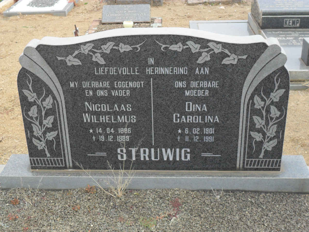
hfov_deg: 36.8
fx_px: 464
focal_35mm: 52
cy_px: 116
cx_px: 154
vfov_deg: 28.0
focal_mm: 9.3
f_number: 5
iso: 100
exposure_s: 1/125
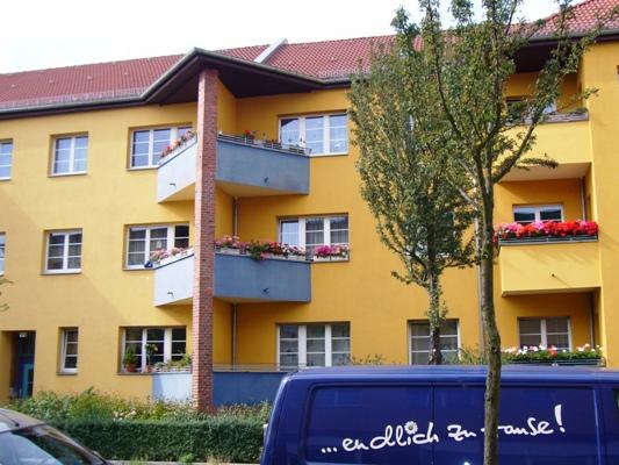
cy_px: 232
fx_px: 733
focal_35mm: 41
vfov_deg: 35.1
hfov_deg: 45.8
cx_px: 310
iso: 80
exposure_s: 1/160
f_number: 5.6
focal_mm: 4.9
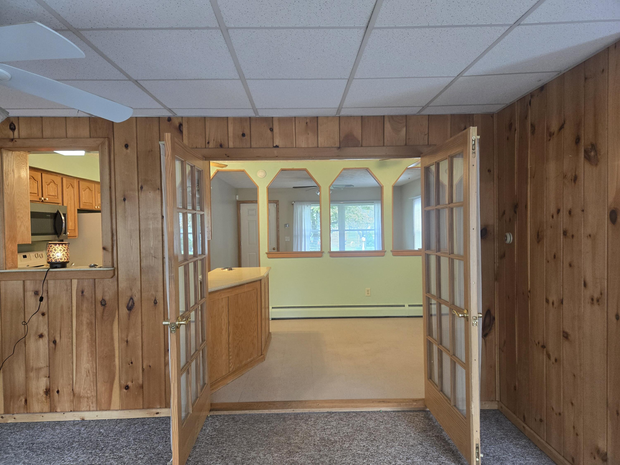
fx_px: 412
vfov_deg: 58.9
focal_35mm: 23
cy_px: 232
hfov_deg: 73.9
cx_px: 310
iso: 320
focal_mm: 5.4
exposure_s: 1/120
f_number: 1.8
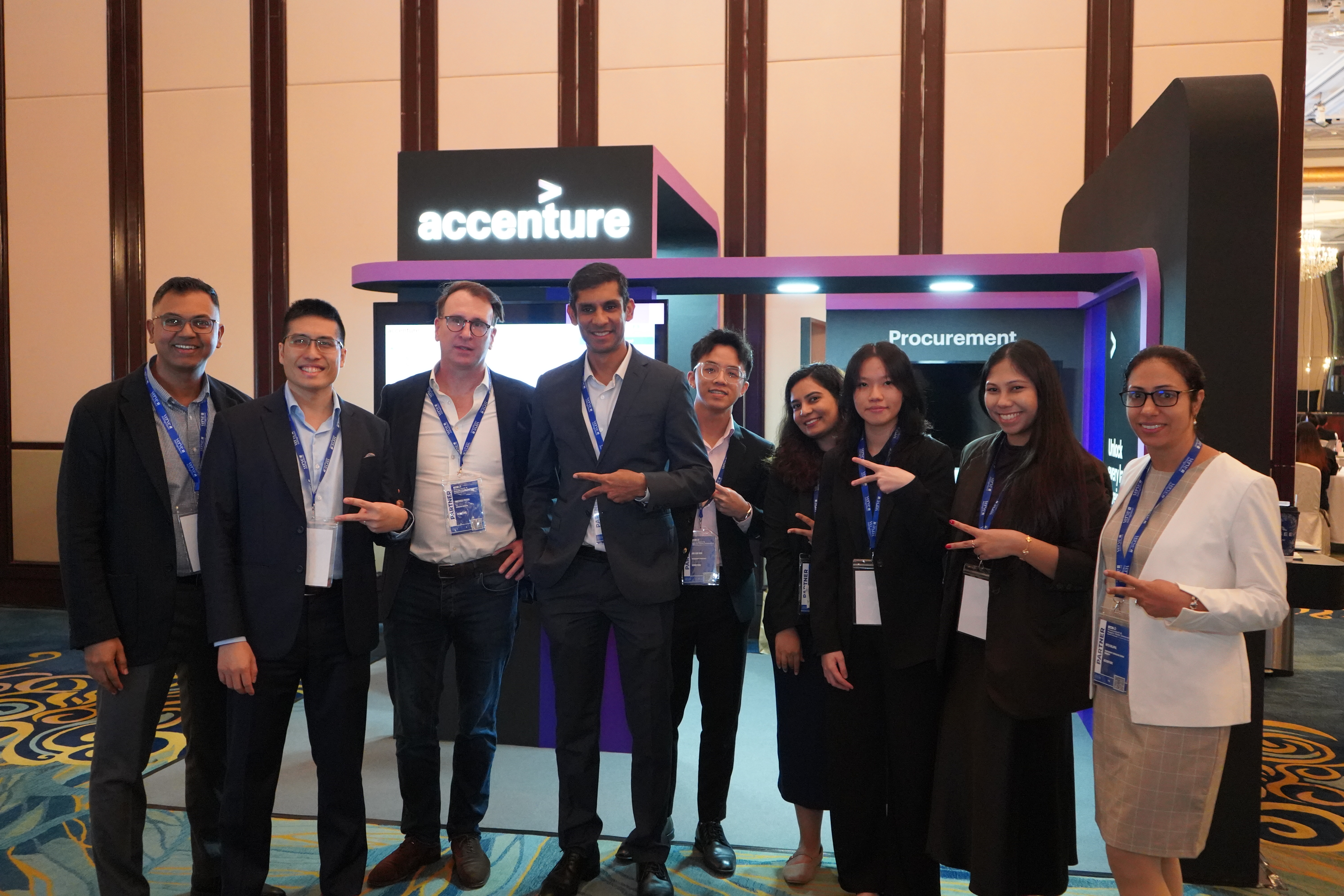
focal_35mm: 31
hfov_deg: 60.3
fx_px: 1157
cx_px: 672
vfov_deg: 42.3
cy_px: 448
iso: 10000
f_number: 4
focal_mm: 31
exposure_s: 1/160
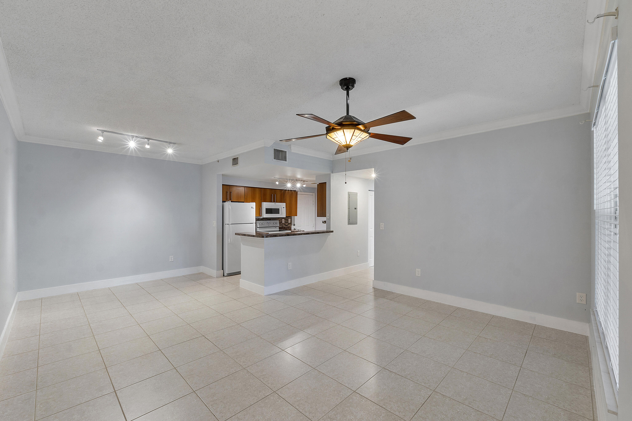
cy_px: 210
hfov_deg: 100.4
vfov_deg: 77.3
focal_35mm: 15
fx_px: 263
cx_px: 316
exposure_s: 1/1.67
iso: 160
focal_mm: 10
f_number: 11
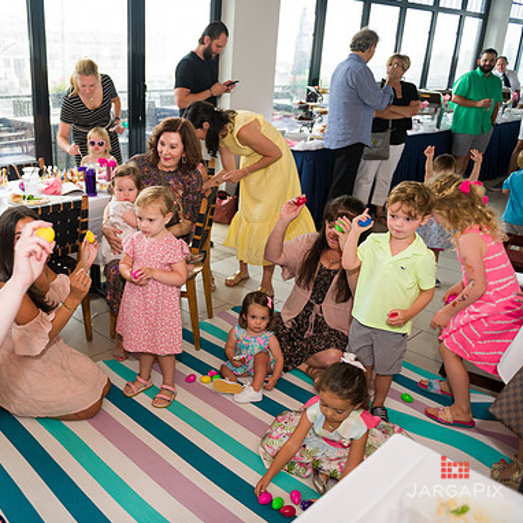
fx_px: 530
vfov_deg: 52.5
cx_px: 141
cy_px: 262
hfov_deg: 50.7
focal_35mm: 31
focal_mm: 24
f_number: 3.2
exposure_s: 1/125
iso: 250
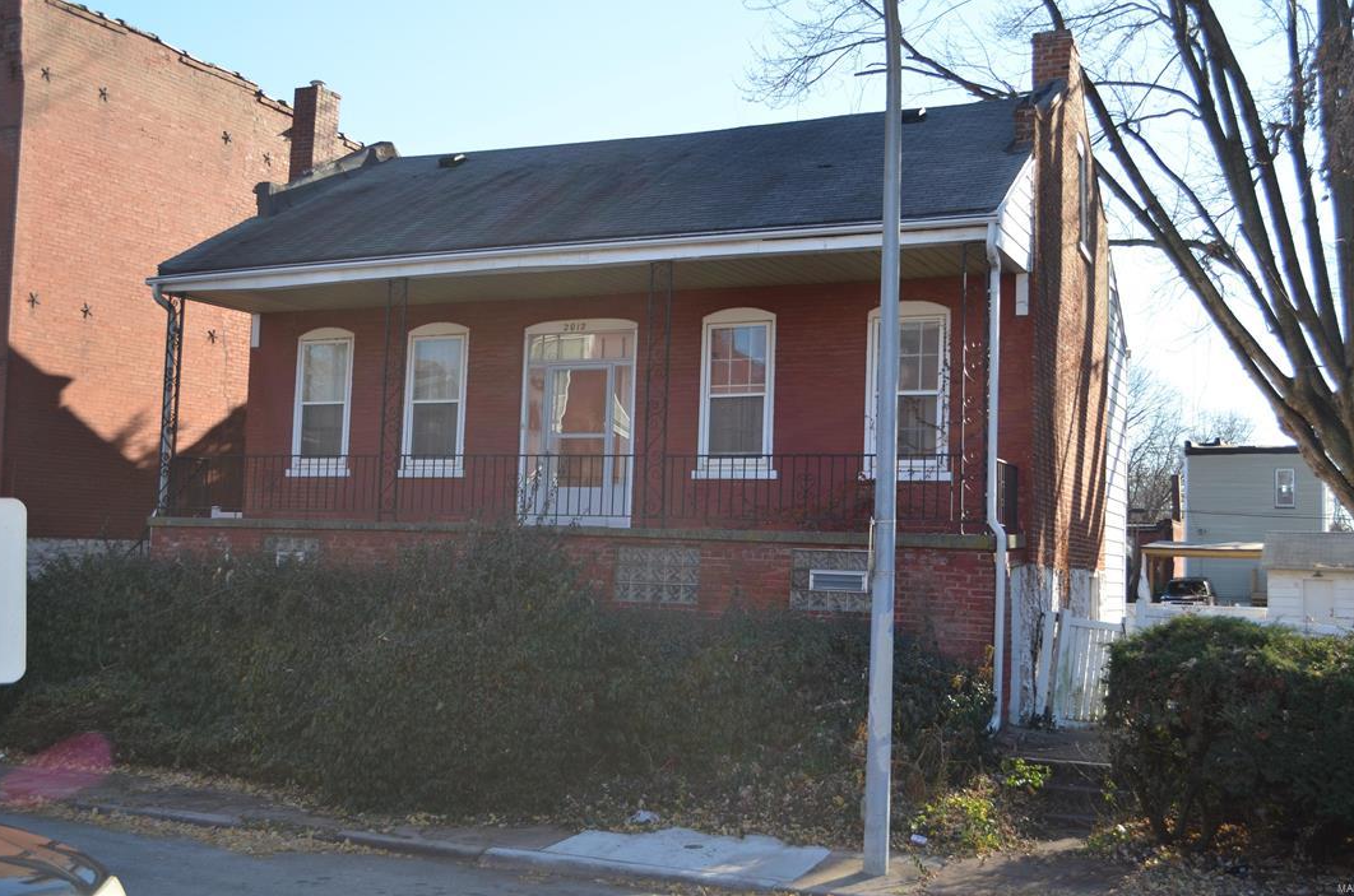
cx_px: 681
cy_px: 438
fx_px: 1501
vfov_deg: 33.2
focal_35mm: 40
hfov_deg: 48.6
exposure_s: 1/200
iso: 100
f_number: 5.6
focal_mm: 26
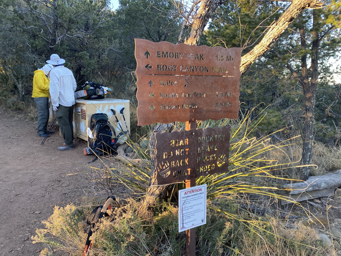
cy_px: 128
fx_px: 256
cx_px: 170
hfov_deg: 67.3
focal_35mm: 26
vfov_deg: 53.1
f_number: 1.8
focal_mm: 4.25
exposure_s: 1/122
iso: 64
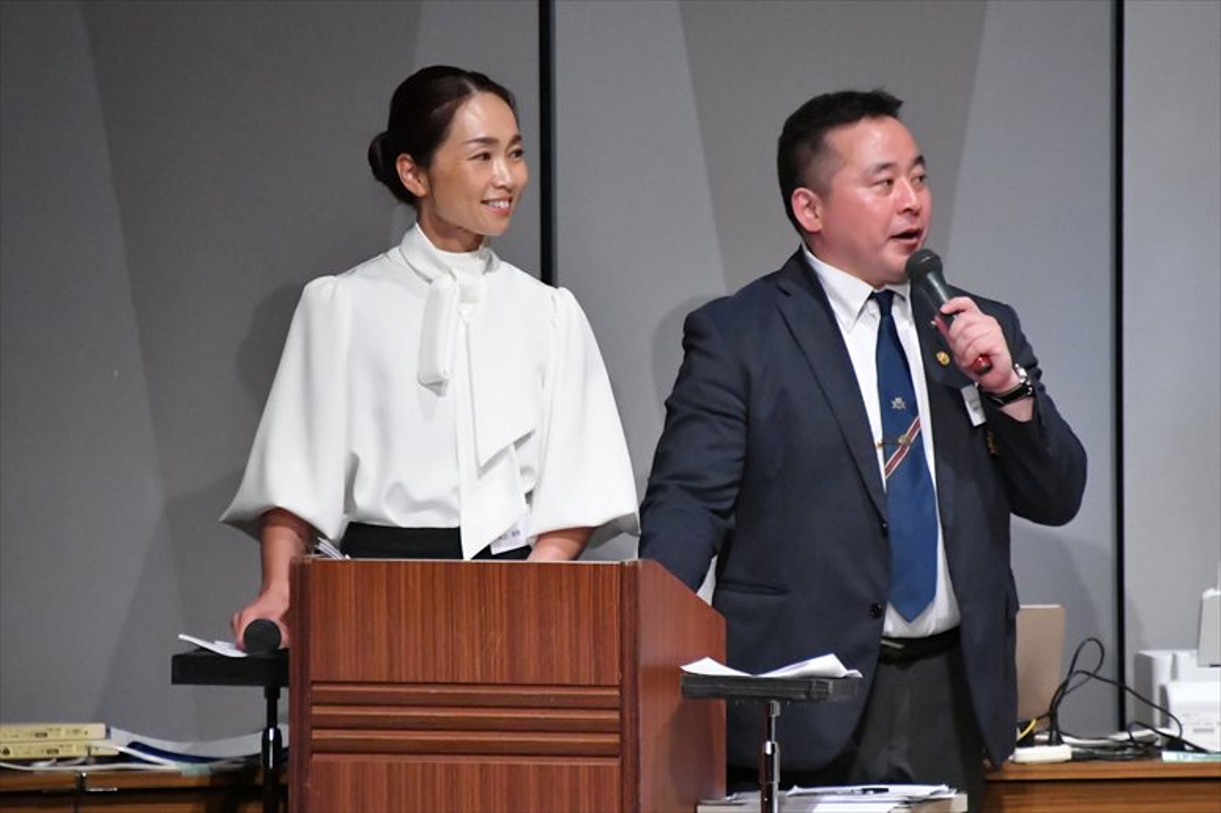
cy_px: 406
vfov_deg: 3.1
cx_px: 610
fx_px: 15255
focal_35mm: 450
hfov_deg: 4.6
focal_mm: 300
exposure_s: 1/400
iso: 12800
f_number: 5.6
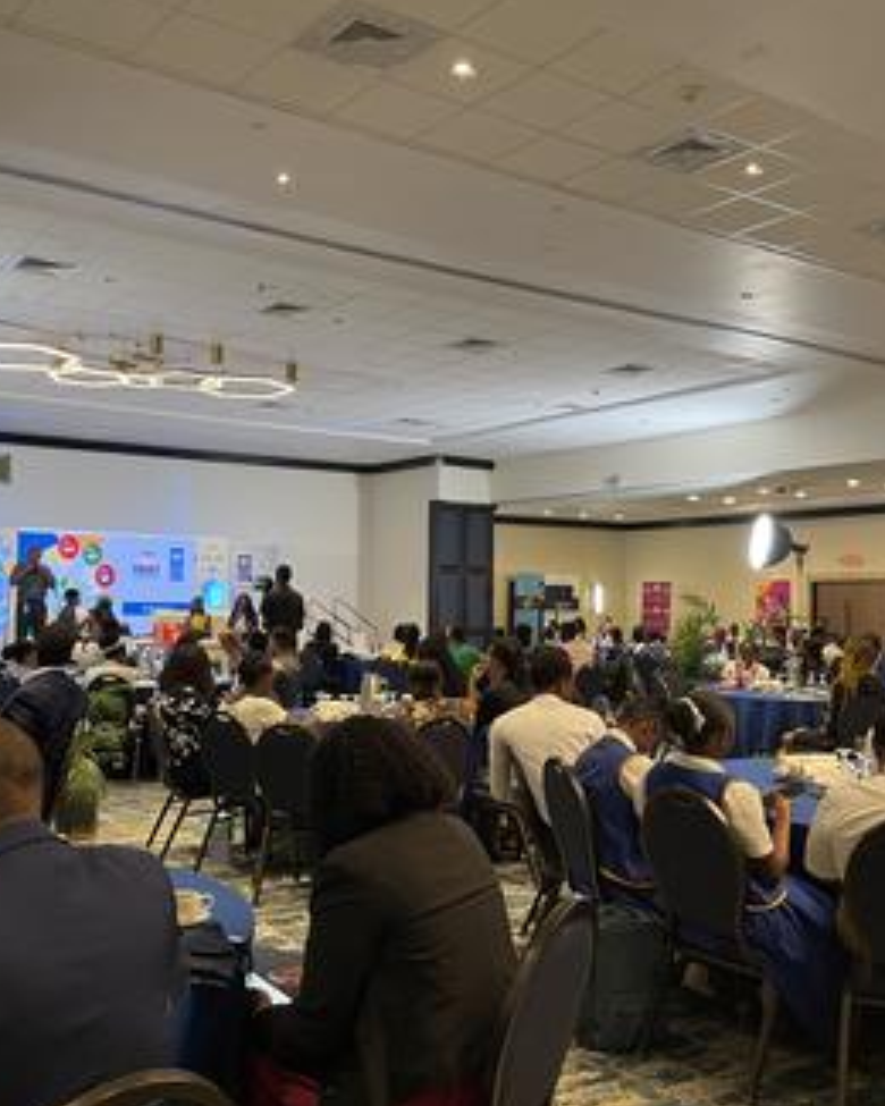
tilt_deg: +2.9
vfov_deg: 51.5
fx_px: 1146
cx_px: 436
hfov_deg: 42.2
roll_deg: -0.6
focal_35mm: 35
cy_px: 555
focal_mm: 4.2
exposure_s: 1/50
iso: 125
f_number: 1.6
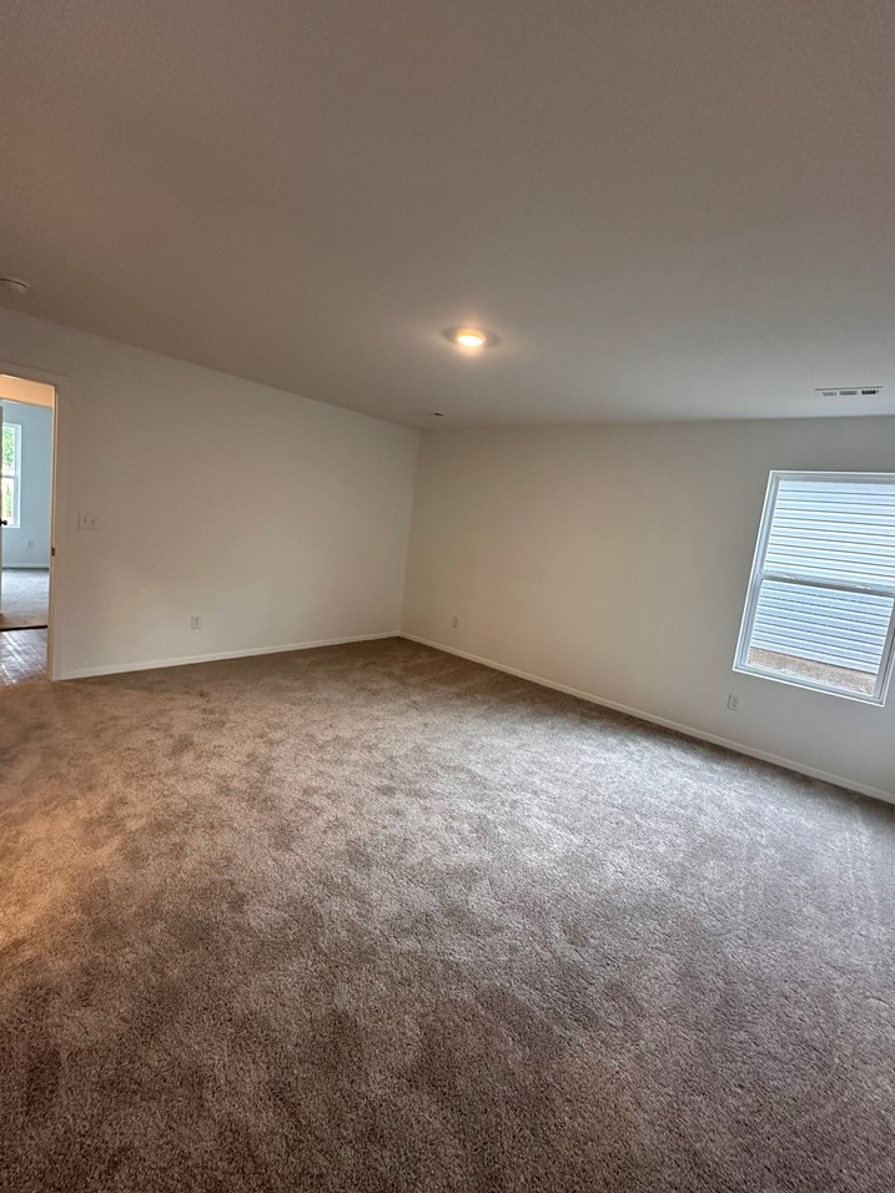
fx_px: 517
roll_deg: -7.2
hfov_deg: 81.7
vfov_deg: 98.2
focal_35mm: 15
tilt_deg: -7.0
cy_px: 582
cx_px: 462
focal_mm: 2.22
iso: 320
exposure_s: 1/120
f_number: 2.2
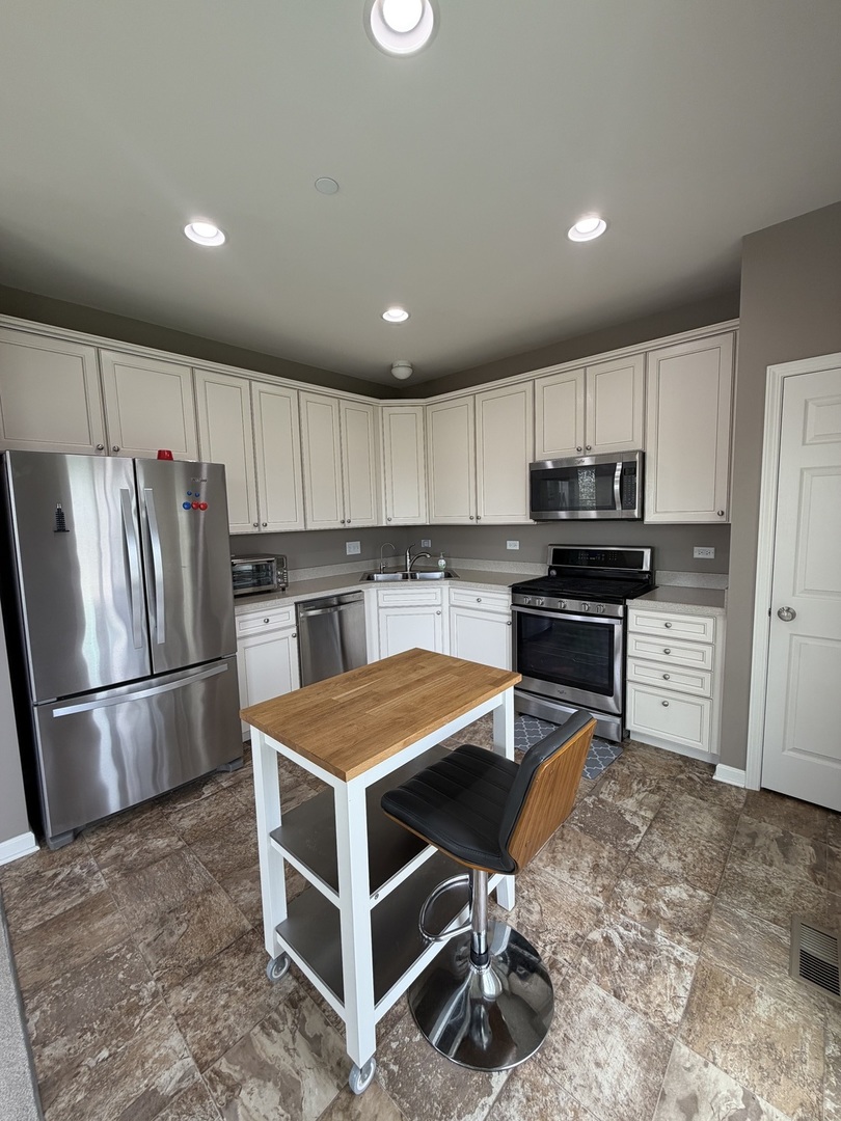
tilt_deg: -4.9
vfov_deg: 102.1
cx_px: 420
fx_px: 454
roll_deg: +1.5
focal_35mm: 14
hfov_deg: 85.7
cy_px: 560
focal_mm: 2.22
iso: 80
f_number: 2.2
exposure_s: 1/120
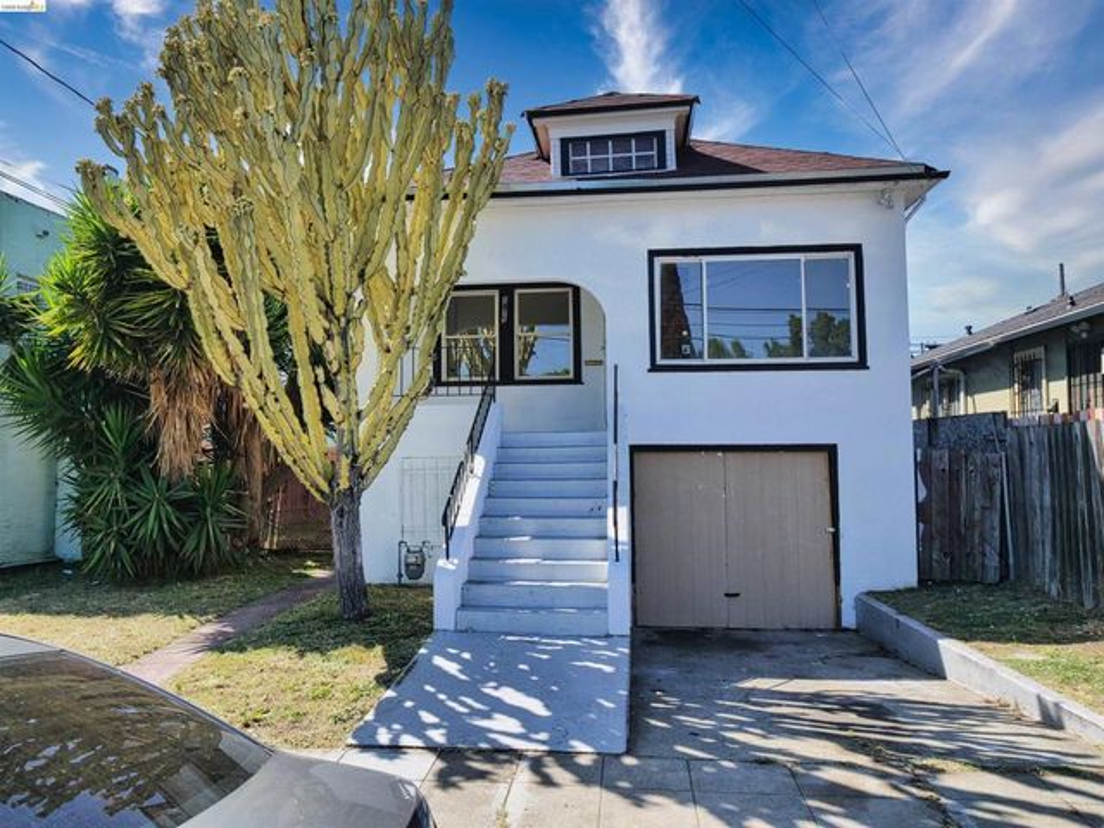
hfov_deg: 67.3
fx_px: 829
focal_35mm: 26
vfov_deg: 53.1
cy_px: 414
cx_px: 552
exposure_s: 1/400
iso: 100
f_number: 6.3
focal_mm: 13
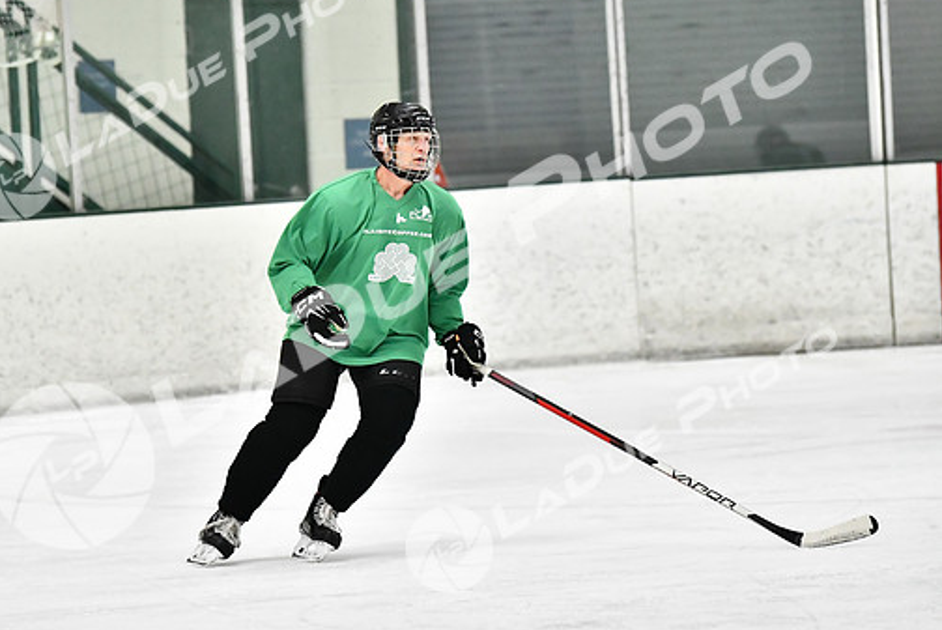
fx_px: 5646
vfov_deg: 6.4
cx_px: 402
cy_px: 274
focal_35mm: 216
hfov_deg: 9.5
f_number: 2.8
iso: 5000
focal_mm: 125
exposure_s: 1/1250
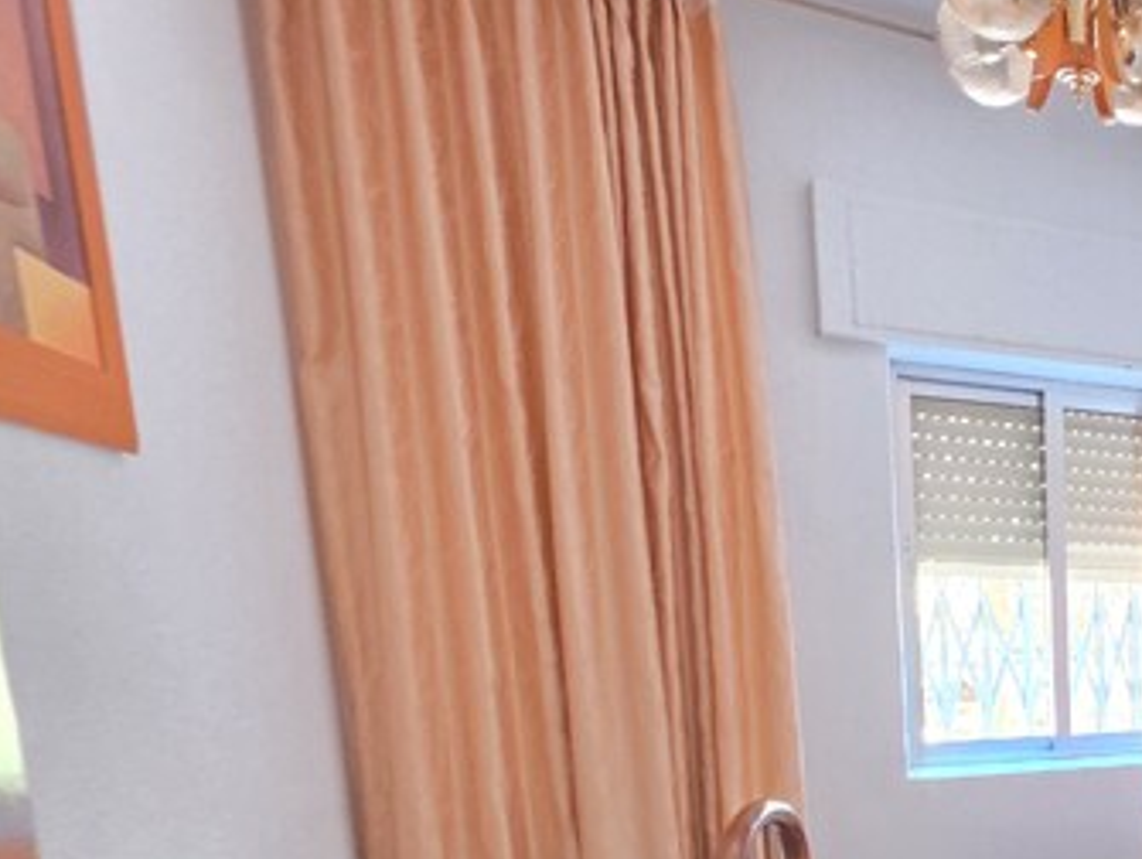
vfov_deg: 41.3
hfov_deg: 43.2
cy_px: 801
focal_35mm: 31
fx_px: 1024
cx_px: 1295
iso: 1000
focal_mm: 2.2
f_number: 1.9
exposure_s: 1/50
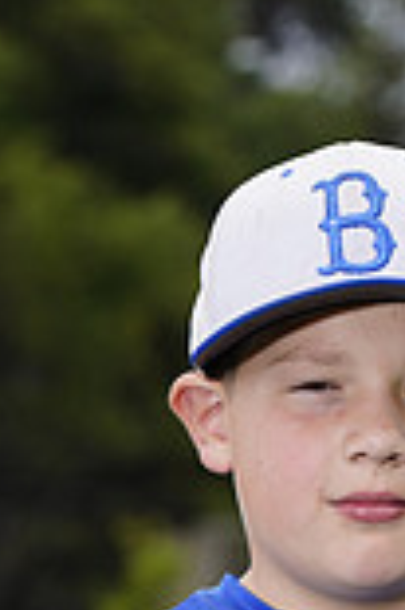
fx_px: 7915
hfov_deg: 2.9
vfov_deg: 4.4
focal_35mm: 468
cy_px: 909
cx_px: 37
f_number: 6.3
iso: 100
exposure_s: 1/250
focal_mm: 125
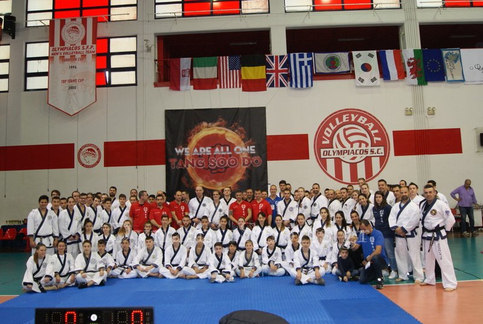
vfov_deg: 43.7
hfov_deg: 61.9
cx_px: 242
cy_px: 162
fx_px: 403
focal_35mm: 30
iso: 400
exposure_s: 1/60
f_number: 5.6
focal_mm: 20
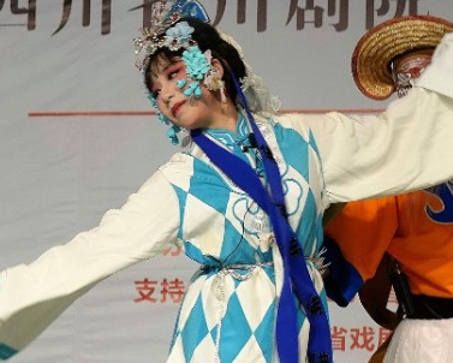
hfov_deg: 16.7
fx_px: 1543
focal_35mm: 115
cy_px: 198
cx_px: 260
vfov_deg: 13.4
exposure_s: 1/160
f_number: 4
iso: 320
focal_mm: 33
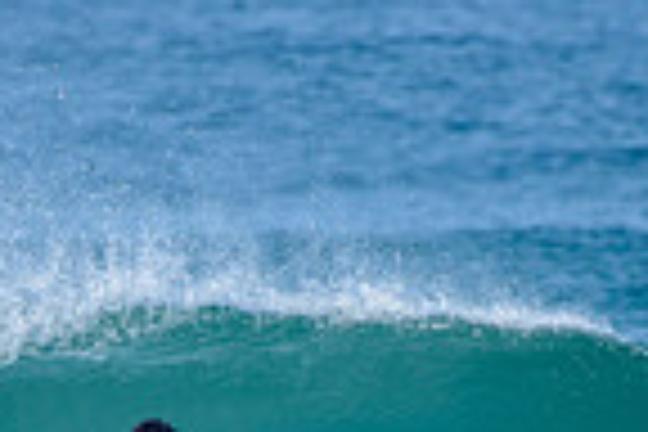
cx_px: 99
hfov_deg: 1.0
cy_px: 610
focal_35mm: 2007
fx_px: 36123
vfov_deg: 0.7
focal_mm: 500
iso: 160
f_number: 5.6
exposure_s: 1/2000
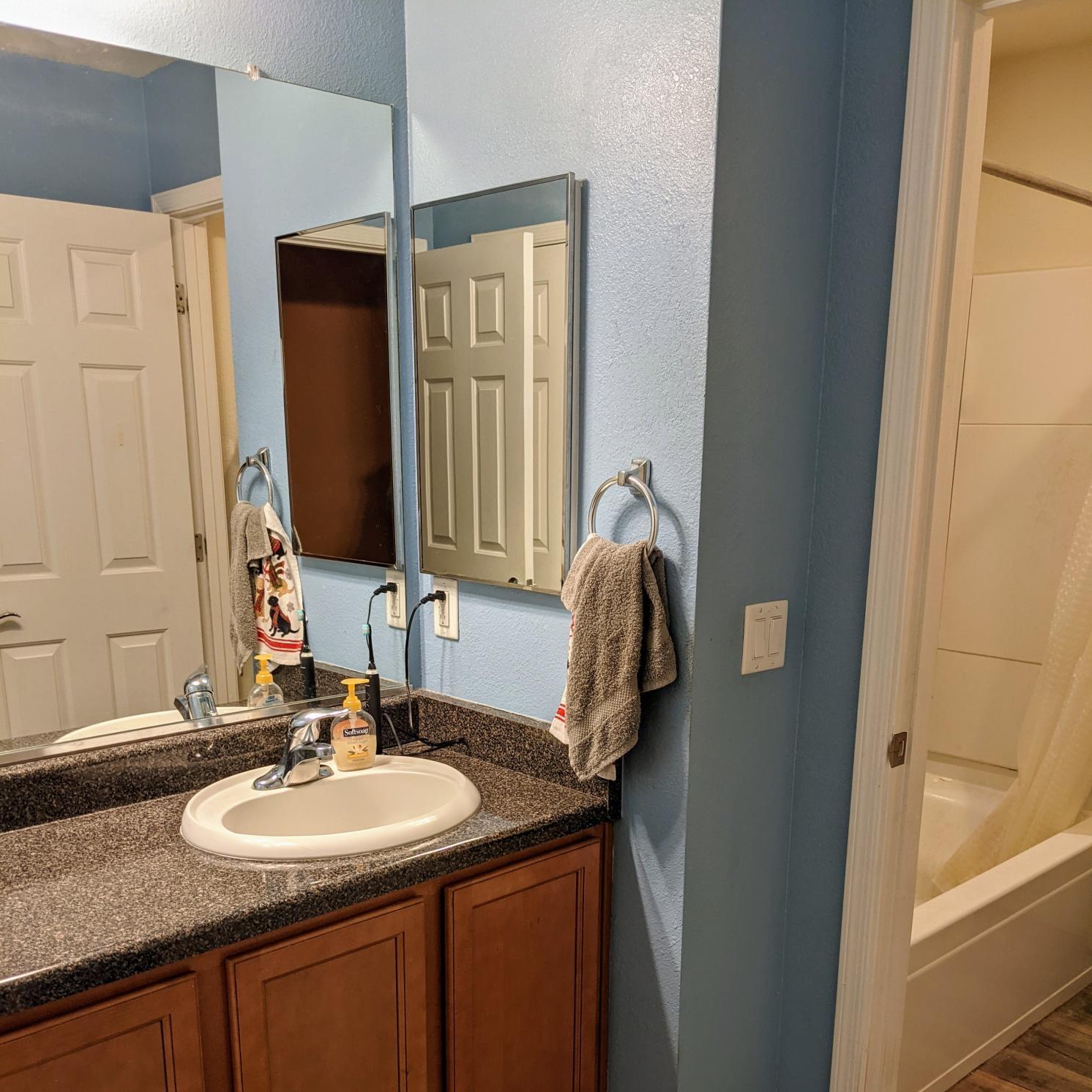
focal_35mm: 32
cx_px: 544
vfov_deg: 50.2
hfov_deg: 51.1
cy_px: 725
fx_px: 1142
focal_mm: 4.38
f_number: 1.73
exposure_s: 1/30
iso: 48
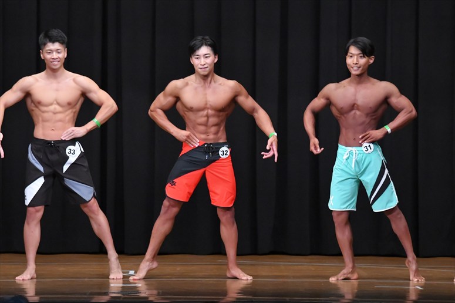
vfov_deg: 6.1
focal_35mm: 225
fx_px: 2842
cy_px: 152
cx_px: 228
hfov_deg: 9.2
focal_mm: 150
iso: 8000
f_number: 5.6
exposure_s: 1/400
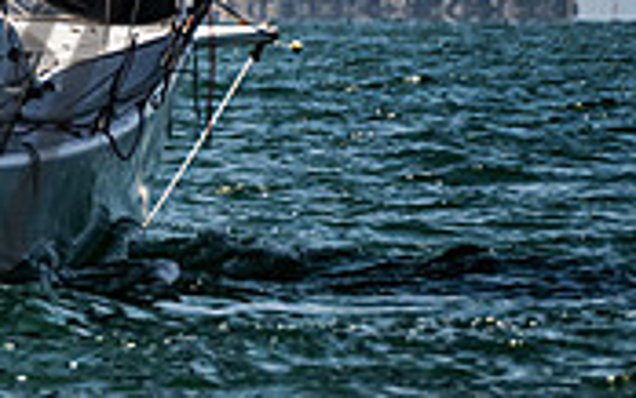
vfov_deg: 0.7
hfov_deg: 1.2
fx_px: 31341
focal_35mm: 1807
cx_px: -354
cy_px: -63
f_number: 8
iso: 400
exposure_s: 1/2000
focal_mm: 400
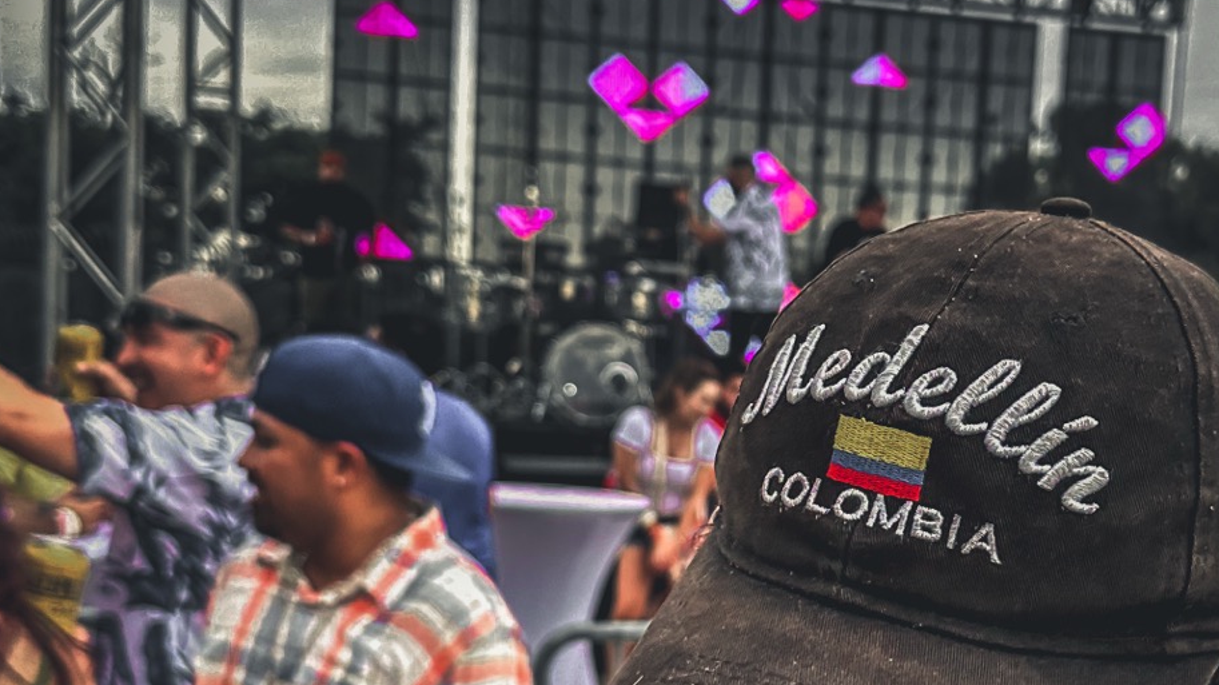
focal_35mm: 55
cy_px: 535
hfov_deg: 37.3
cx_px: 846
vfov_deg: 21.6
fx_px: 1777
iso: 80
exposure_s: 1/730
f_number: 1.8
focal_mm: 6.86
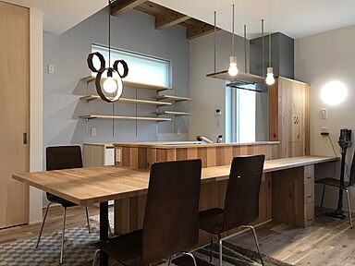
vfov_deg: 49.7
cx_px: 178
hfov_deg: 63.4
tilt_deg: +0.3
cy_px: 133
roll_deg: -0.3
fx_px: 287
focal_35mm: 28
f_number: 1.8
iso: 40
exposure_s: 1/24
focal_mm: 3.99
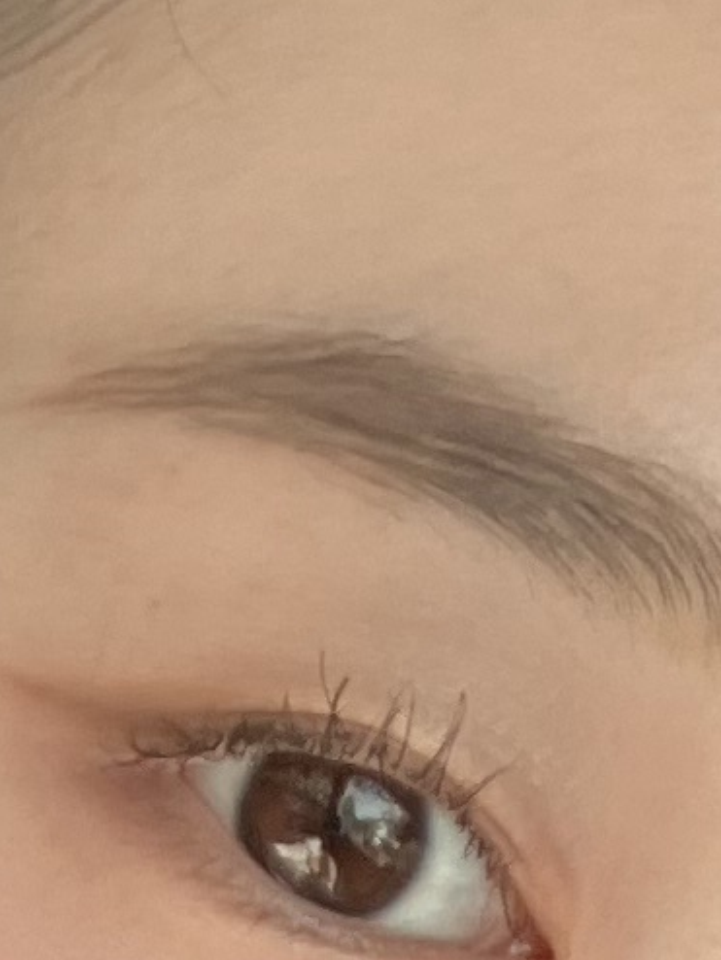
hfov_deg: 7.4
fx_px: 5549
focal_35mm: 200
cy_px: 2190
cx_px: -189
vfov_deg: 9.0
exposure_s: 1/121
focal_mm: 2.87
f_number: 2.2
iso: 25
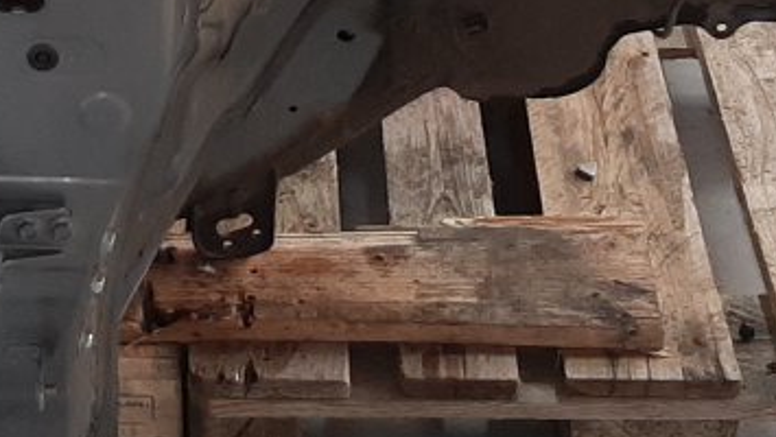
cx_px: 2
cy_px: -256
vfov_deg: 10.1
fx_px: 2367
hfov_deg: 18.2
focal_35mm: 115
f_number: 1.7
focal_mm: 3.93
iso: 123
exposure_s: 1/50
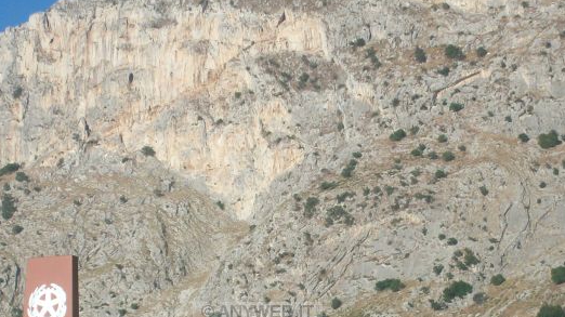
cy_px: 320
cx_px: 258
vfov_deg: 8.5
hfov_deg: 15.1
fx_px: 2126
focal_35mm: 142
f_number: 4.2
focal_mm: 14.1
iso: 80
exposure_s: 1/616
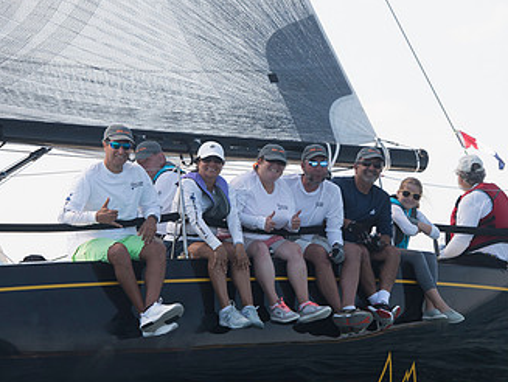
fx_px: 3629
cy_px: 259
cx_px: 300
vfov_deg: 6.0
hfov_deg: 8.0
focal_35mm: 247
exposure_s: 1/1600
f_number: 4
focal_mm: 145
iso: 320
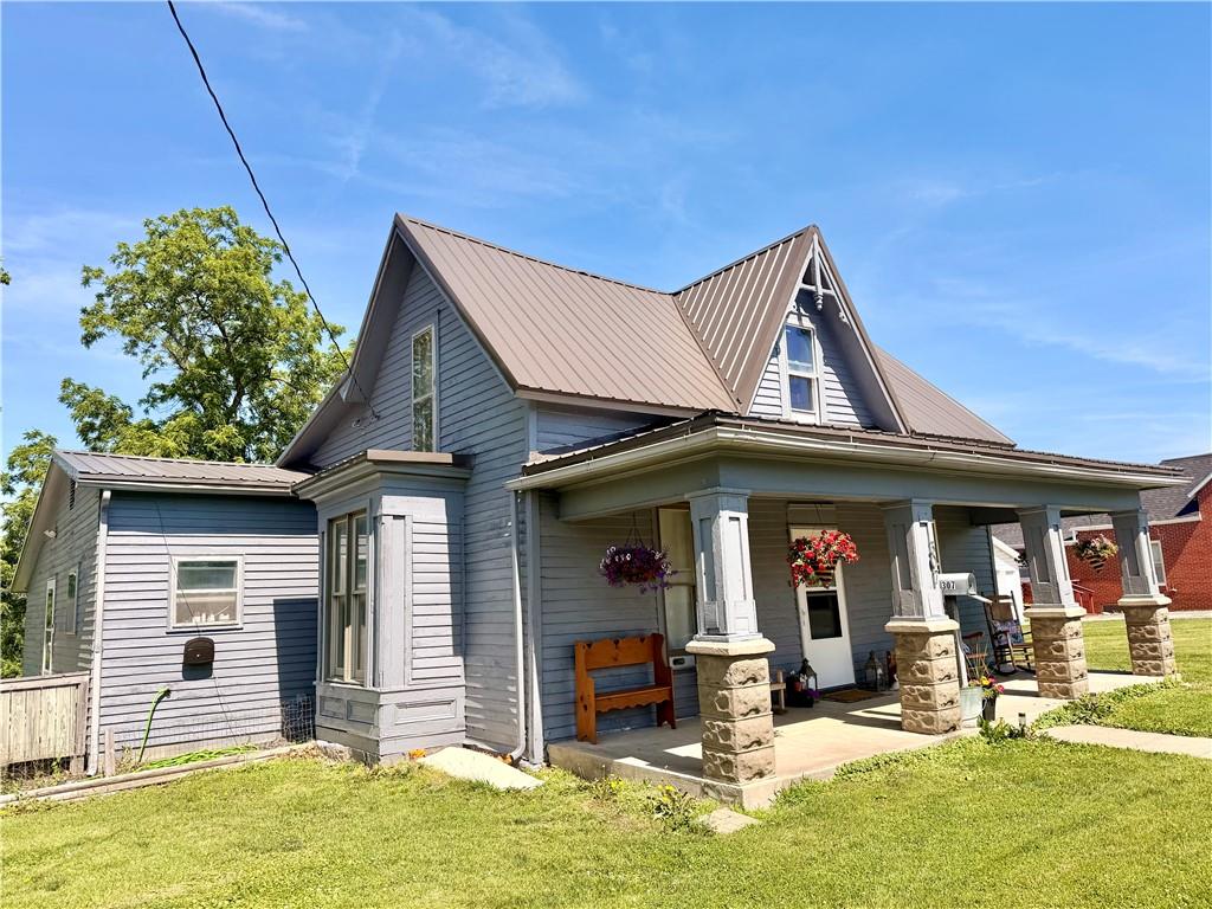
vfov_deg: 56.8
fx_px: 840
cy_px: 454
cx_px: 606
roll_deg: +2.3
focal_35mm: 24
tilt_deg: +9.4
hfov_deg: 71.6
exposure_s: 1/3953
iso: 80
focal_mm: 6.76
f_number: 1.78
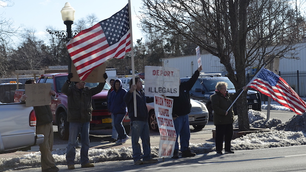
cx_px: 153
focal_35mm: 87
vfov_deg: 14.0
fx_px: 702
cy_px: 74
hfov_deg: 24.6
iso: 400
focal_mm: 55
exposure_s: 1/500
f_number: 11
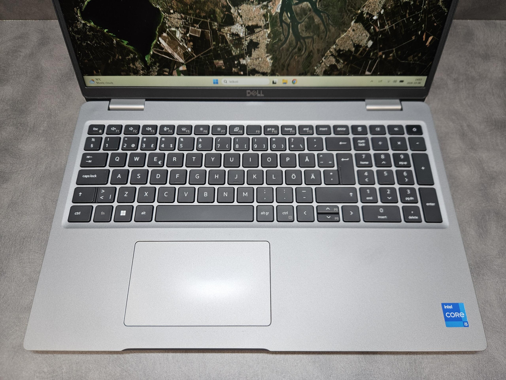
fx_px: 336
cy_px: 190
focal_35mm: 23
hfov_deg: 73.9
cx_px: 253
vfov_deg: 58.9
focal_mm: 5.4
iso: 64
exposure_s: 1/101
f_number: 1.8
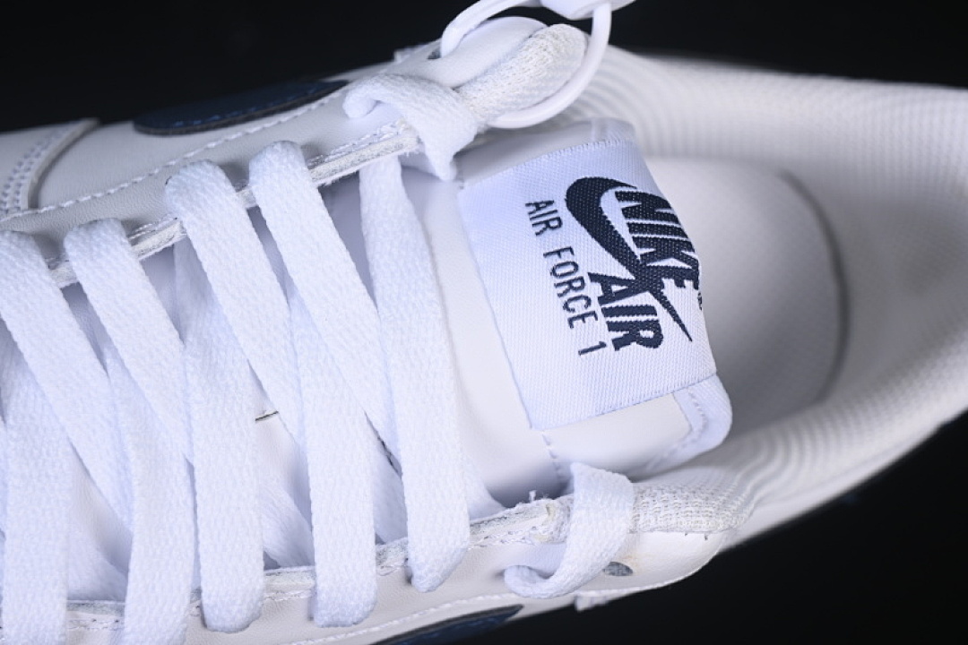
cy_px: 322
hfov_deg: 27.0
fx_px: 2017
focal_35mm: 75
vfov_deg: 18.2
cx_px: 484
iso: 160
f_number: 7.1
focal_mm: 50
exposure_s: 1/80
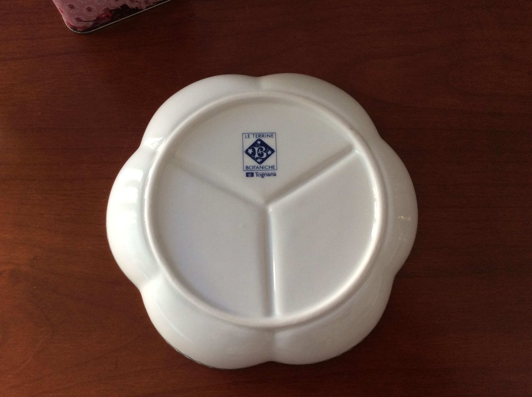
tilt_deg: -78.3
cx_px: 266
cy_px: 198
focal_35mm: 32
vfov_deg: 44.1
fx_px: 491
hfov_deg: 56.9
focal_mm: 3.3
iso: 64
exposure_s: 1/25
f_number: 2.4
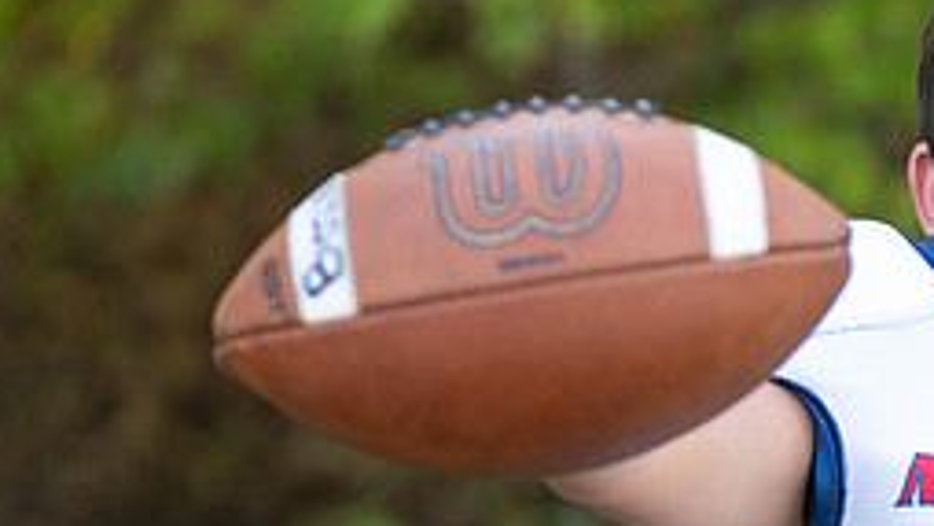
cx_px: 1061
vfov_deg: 5.3
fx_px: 5673
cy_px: 468
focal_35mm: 229
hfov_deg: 9.3
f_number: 2.8
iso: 250
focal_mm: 87
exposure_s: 1/320
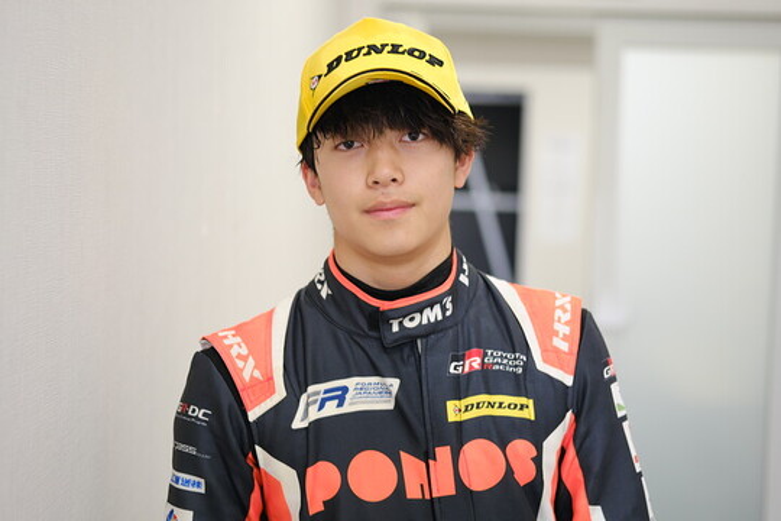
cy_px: 260
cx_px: 390
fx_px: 1627
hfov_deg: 27.0
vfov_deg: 18.2
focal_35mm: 75
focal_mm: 50
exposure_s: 1/60
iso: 250
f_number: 2
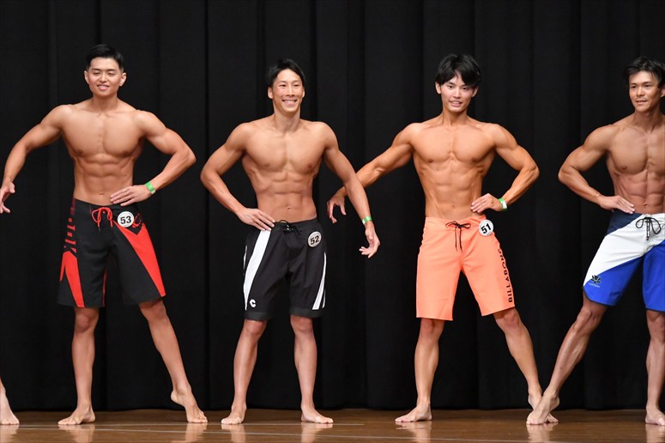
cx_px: 332
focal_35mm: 255
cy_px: 222
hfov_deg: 8.1
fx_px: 4708
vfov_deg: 5.4
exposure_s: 1/400
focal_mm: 170
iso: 8000
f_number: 5.6
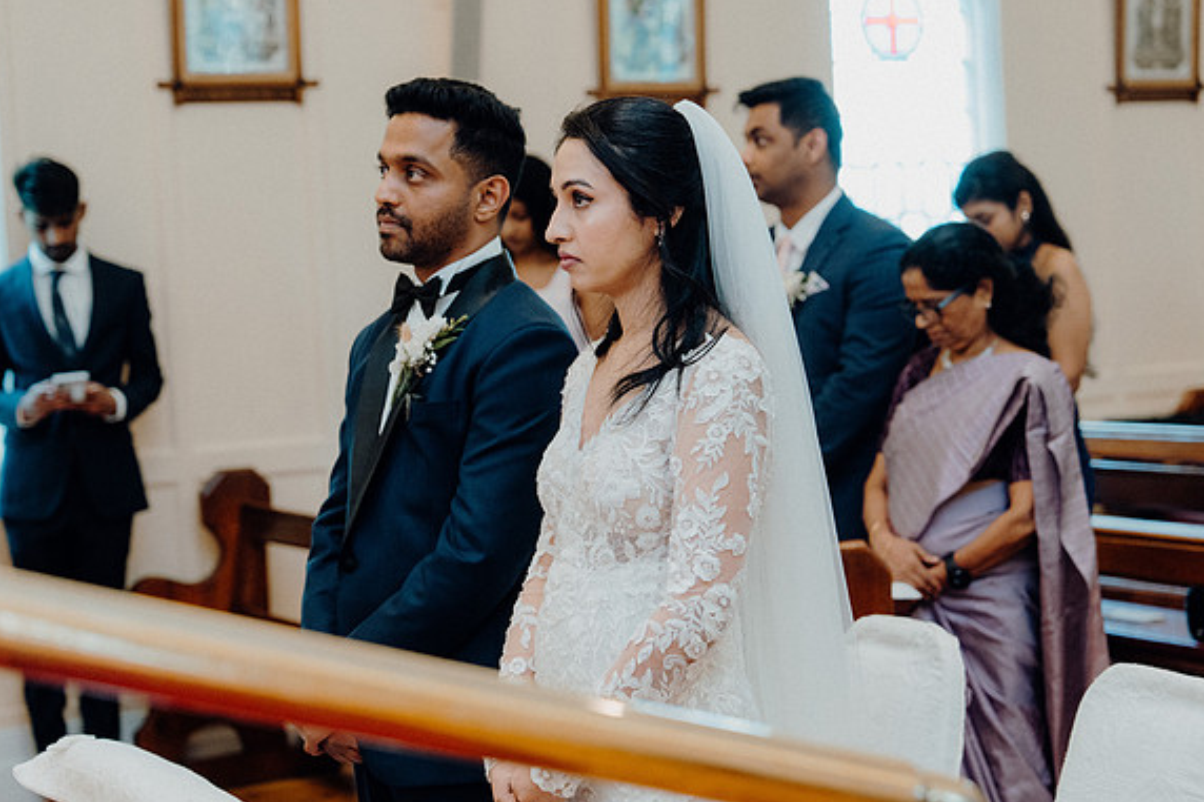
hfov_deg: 28.5
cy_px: 401
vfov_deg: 19.2
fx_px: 2374
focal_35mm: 71
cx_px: 602
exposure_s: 1/250
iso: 2500
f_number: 3.5
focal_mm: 70
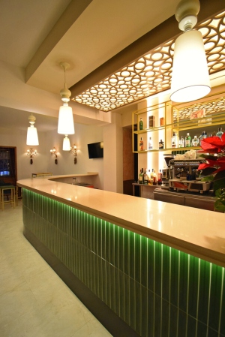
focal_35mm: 15
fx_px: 140
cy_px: 168
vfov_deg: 100.4
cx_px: 112
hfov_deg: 77.4
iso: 3200
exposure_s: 1/125
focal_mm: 10
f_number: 4.5
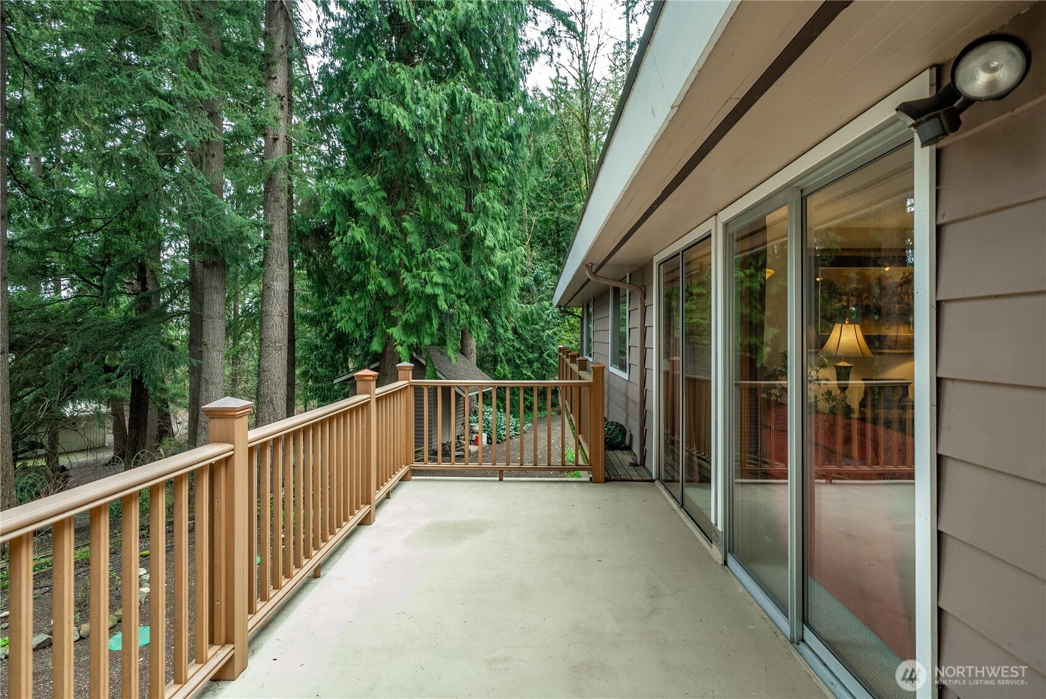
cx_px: 523
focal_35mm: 20
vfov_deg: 62.0
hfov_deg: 83.9
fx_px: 581
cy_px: 350
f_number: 7.1
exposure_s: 1/30
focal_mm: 20
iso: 500
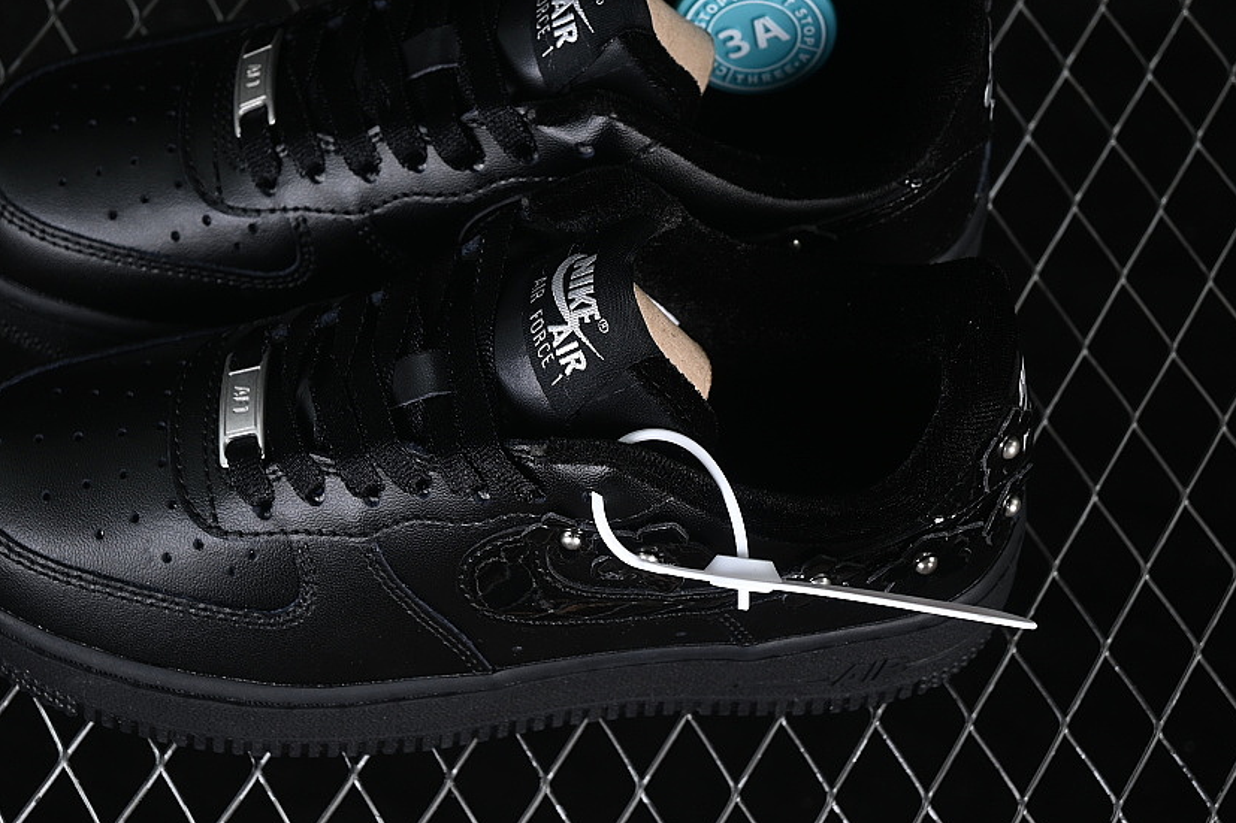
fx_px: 3364
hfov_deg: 20.8
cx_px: 493
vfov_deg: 13.9
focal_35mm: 98
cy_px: 327
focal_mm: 50
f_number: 6.3
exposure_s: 1/50
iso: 160
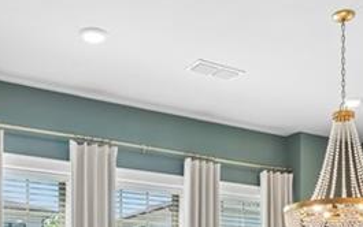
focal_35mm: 55
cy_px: 306
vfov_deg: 21.1
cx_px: 184
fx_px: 544
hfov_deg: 36.9
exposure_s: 1/15
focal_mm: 14
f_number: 8
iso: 320
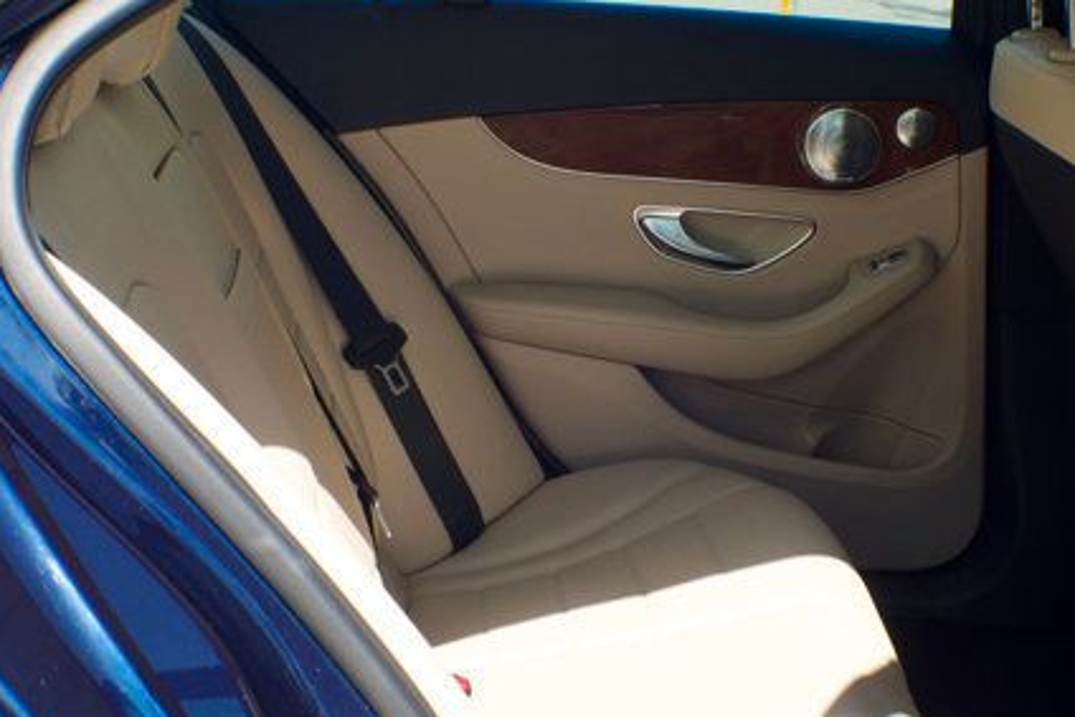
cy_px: 397
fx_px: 3375
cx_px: 606
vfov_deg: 12.1
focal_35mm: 113
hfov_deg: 18.1
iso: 500
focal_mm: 50
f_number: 9
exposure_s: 1/320
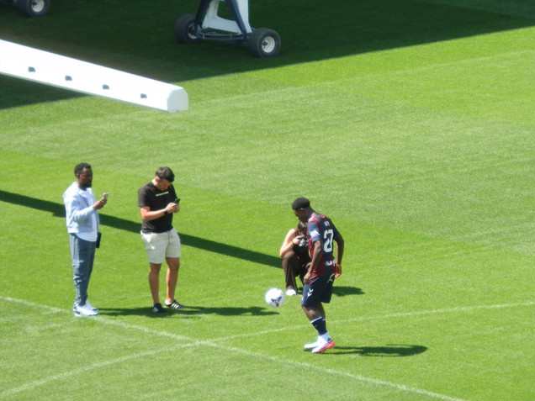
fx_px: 7836
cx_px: 268
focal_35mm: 507
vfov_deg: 2.9
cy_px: 201
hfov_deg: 3.9
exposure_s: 1/640
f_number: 4.4
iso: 250
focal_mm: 90
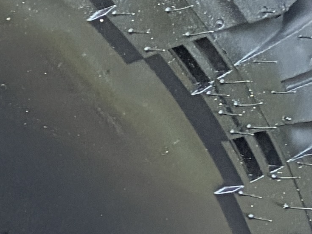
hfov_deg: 8.5
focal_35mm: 202
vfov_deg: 7.2
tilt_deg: -25.7
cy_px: 349
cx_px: -574
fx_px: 1820
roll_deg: +3.0
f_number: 1.6
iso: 500
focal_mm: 5.96
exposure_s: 1/42
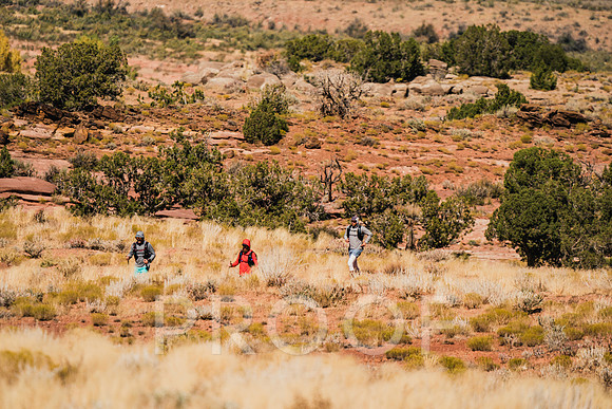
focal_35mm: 600
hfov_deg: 3.4
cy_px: 204
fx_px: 10202
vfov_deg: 2.3
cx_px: 306
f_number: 6.3
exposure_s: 1/1600
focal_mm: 600
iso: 160
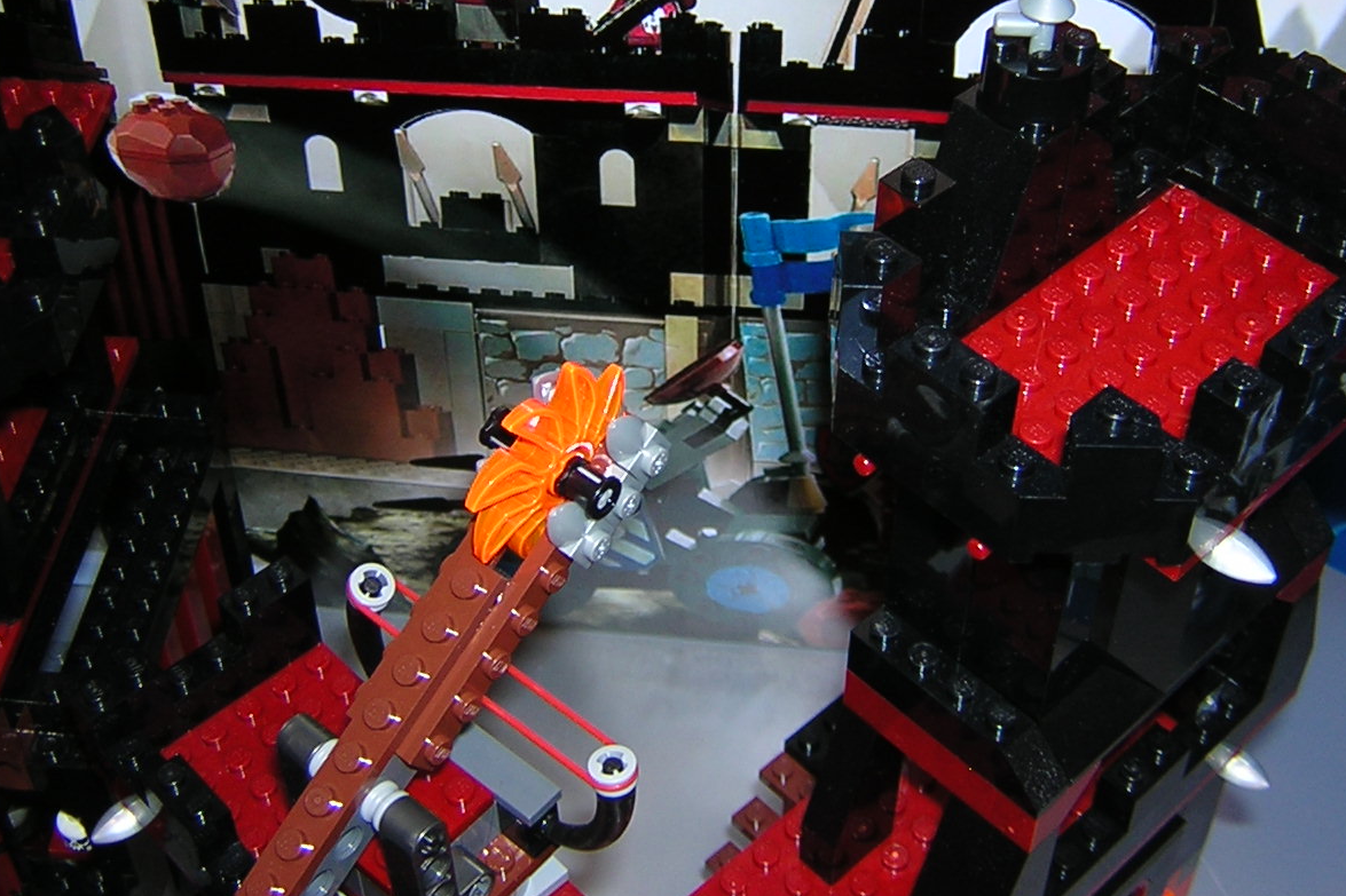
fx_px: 1906
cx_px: 702
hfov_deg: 38.9
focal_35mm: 51
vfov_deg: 26.1
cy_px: 213
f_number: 2.6
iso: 100
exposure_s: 1/60.1
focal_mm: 4.7
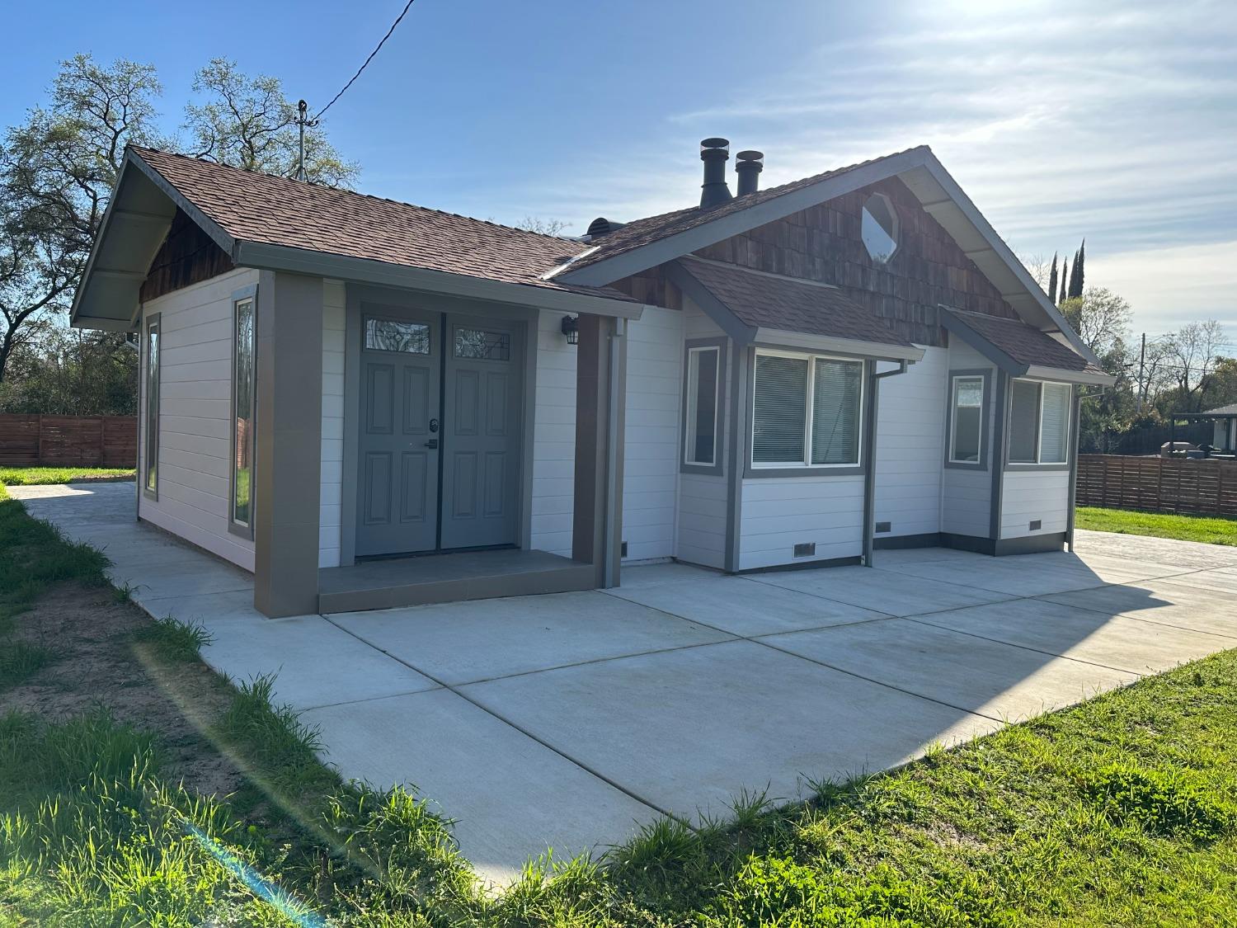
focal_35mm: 24
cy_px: 464
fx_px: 858
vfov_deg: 56.8
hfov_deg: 71.6
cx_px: 618
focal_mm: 6.86
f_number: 1.78
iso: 80
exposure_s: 1/3356
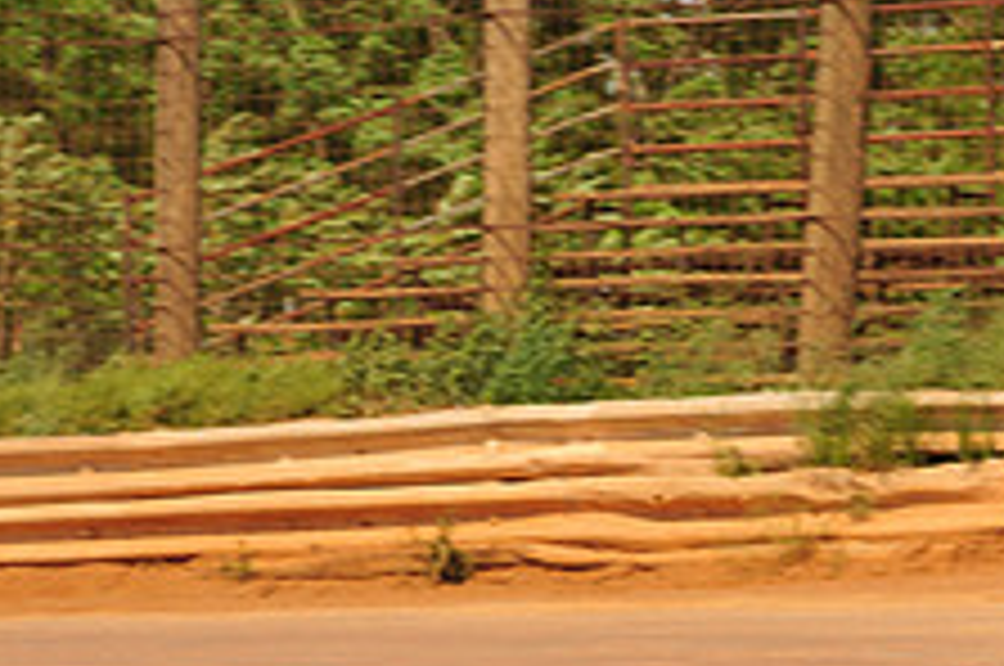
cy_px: 590
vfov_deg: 3.1
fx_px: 12309
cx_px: 1256
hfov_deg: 4.7
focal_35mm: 442
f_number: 10
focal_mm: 170
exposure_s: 1/400
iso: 200
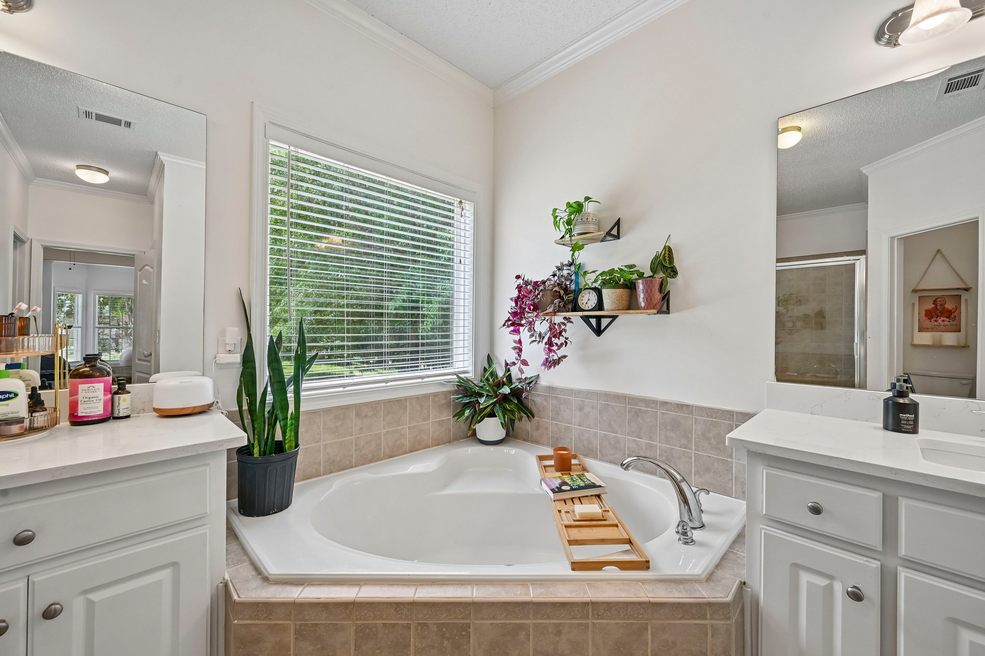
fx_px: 383
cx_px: 492
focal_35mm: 14
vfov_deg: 81.2
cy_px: 328
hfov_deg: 104.3
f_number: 8
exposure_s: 1/25
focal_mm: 14
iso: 100
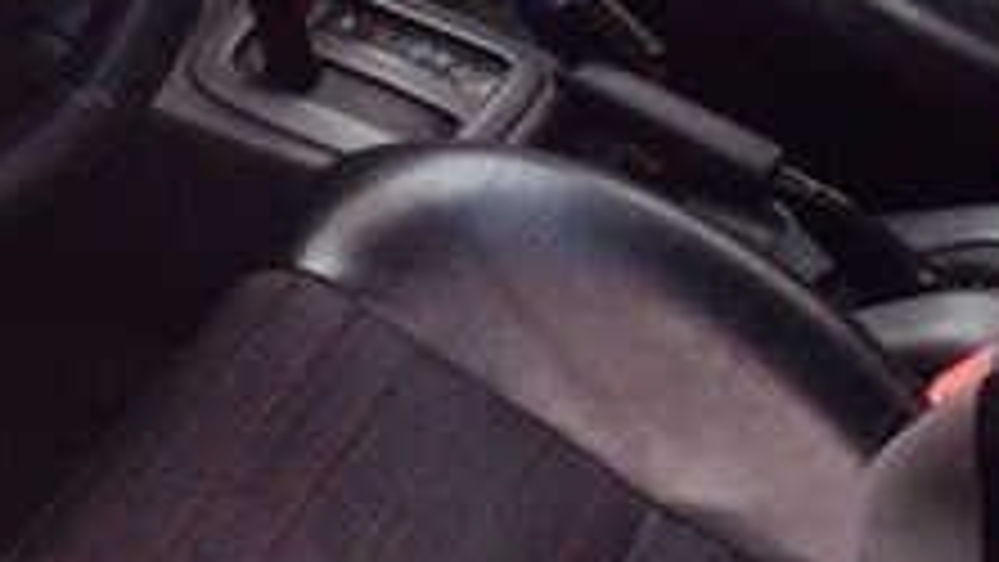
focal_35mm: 107
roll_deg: -2.2
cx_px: 459
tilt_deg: -26.8
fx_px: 2835
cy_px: -434
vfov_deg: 10.7
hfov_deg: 20.0
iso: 50
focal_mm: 4.12
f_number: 2.4
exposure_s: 1/60
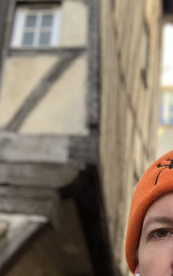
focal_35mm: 70
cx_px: 161
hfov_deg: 18.3
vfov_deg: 27.5
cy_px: 282
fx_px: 528
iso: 20
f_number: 2.2
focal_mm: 2.87
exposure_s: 1/121
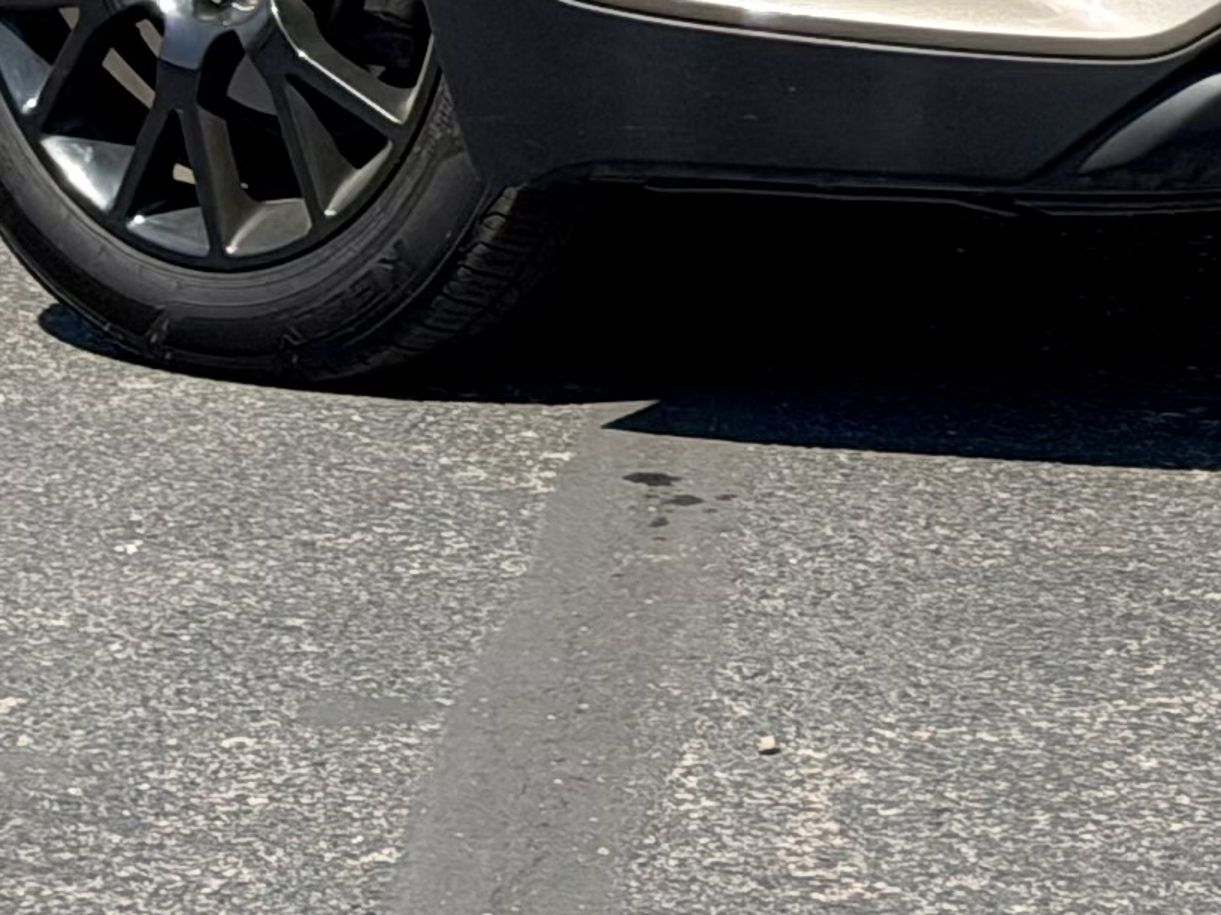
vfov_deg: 6.1
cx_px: 983
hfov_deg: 8.3
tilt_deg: -3.3
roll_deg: +1.2
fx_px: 8356
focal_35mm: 237
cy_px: -915
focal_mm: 6.76
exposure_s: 1/4098
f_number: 1.78
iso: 64
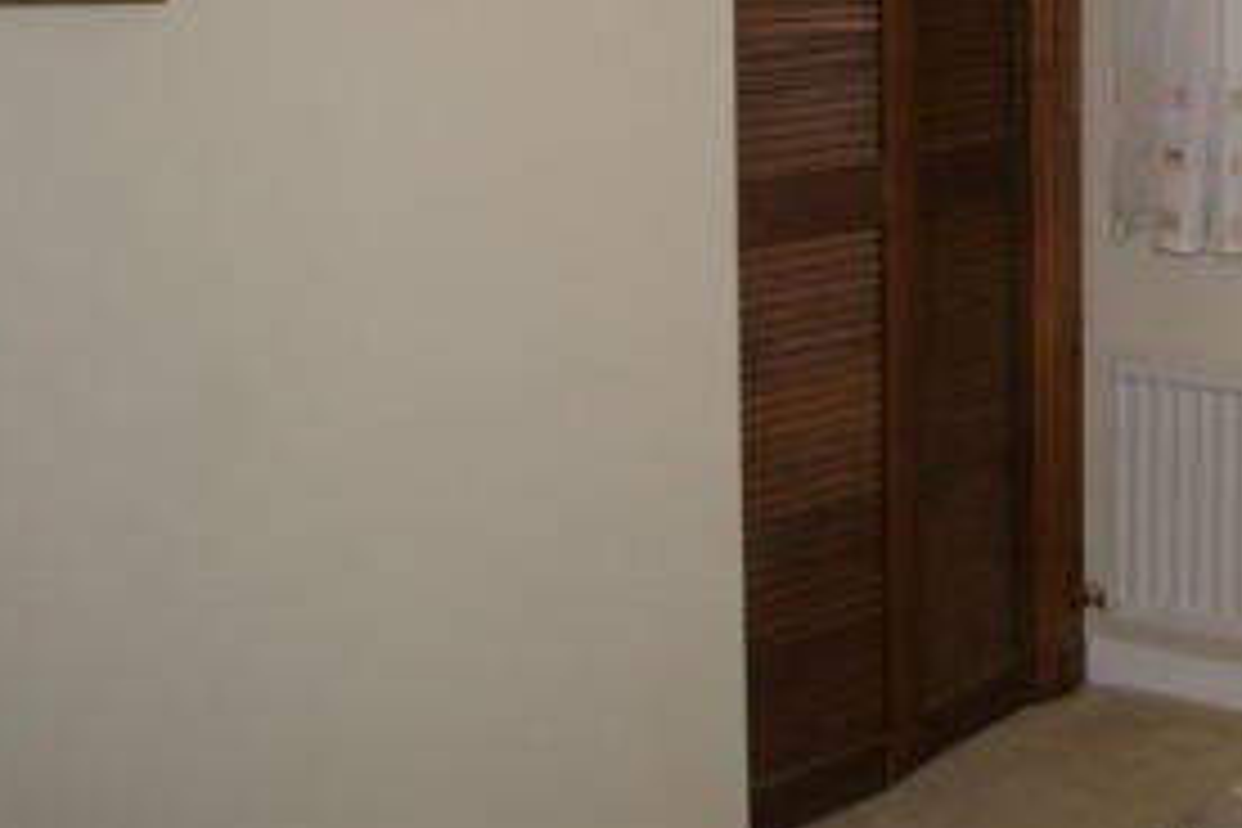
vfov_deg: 20.6
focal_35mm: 64
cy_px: 7
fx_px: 2208
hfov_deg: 28.9
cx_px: 1312
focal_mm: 18
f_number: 3.5
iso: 200
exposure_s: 1/30
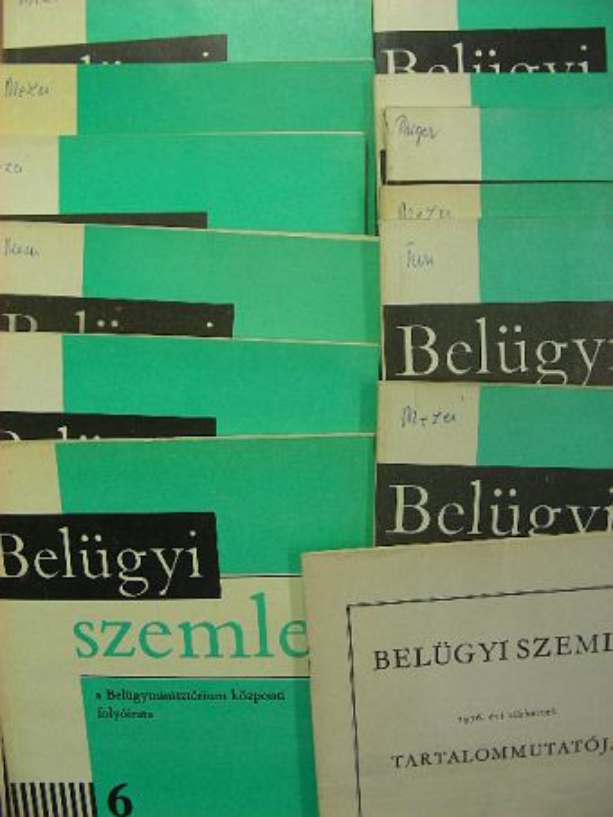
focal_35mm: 38
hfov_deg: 37.7
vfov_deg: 49.0
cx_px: 306
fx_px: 897
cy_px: 408
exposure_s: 1/30.2
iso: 50
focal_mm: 6.3
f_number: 3.5
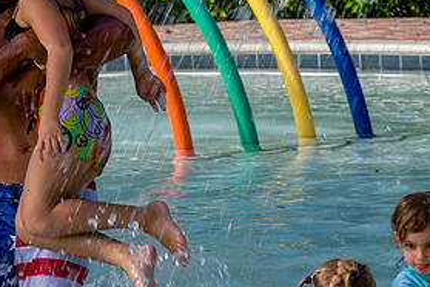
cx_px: 20
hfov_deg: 8.2
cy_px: 63
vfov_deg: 5.5
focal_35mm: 250
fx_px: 2986
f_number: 9
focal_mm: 70
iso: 160
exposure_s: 1/200
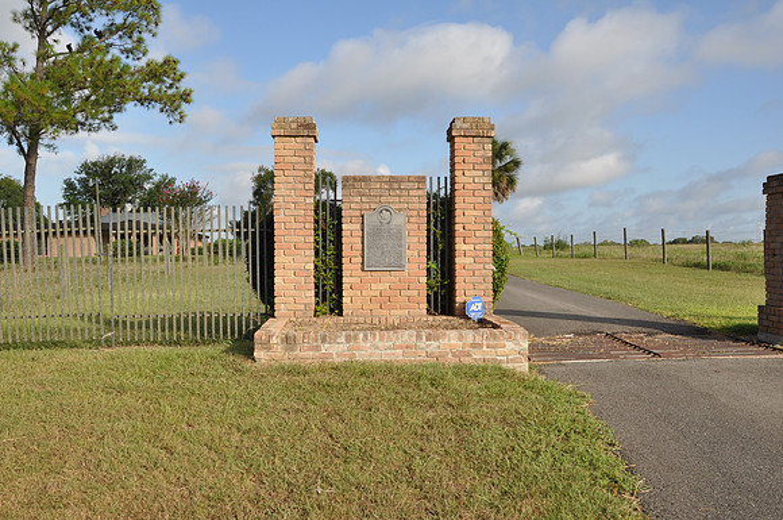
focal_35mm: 32
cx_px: 392
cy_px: 260
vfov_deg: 41.6
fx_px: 684
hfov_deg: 59.6
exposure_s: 1/125
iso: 200
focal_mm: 21
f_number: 11
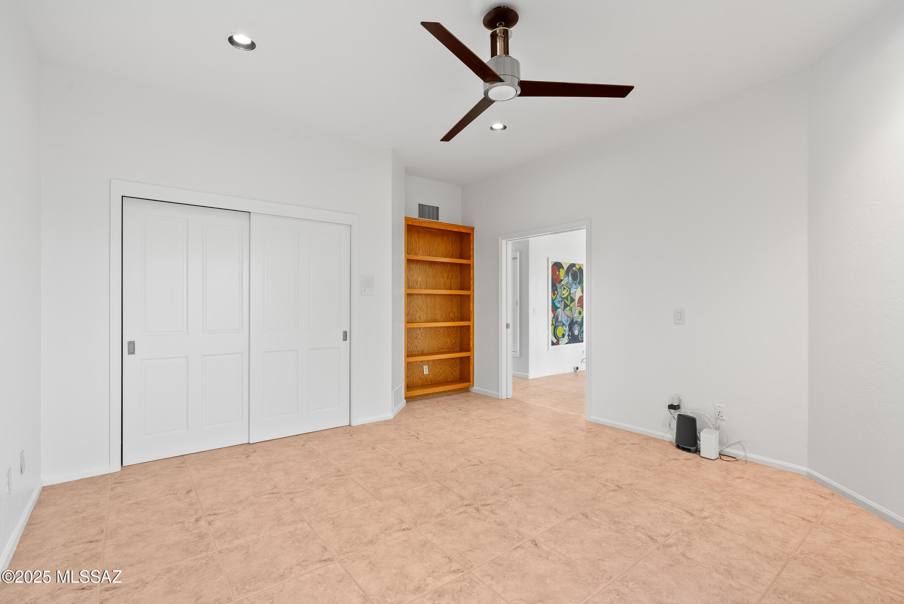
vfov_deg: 73.8
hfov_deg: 96.7
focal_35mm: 16
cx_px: 452
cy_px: 302
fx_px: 402
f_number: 8
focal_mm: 16
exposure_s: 2
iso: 200
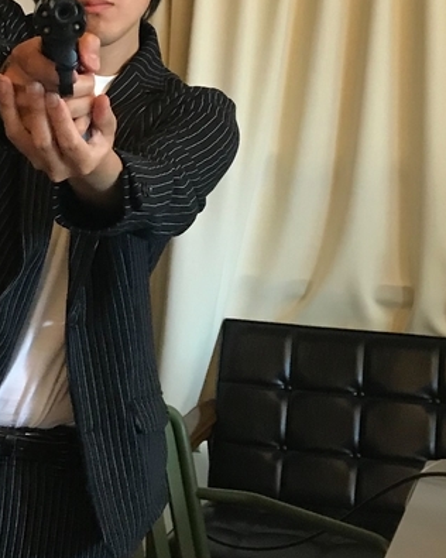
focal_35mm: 83
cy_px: 127
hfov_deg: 18.3
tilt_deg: -4.5
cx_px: 69
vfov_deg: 22.7
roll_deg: -1.1
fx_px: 1369
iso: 100
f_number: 1.8
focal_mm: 3.99
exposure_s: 1/15
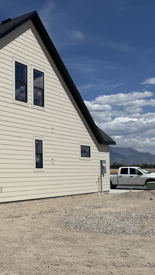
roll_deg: +1.0
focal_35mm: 47
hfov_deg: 22.6
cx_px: -49
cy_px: 156
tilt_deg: +4.3
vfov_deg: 43.6
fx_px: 343
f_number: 1.78
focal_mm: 6.76
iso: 80
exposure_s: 1/14286
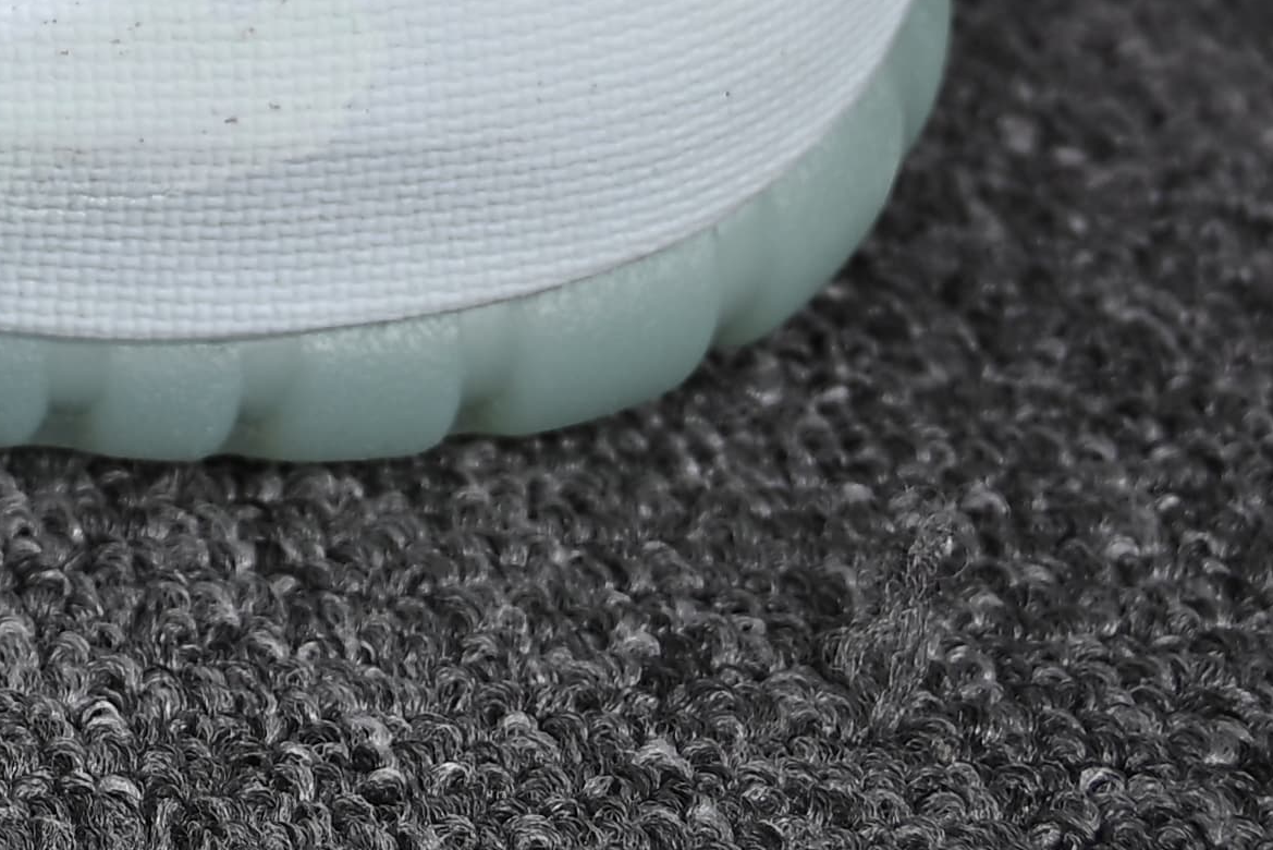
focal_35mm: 150
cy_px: -1155
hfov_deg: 12.3
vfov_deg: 8.4
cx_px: -1180
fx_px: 5305
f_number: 5.6
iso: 50
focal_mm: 29
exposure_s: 1/40
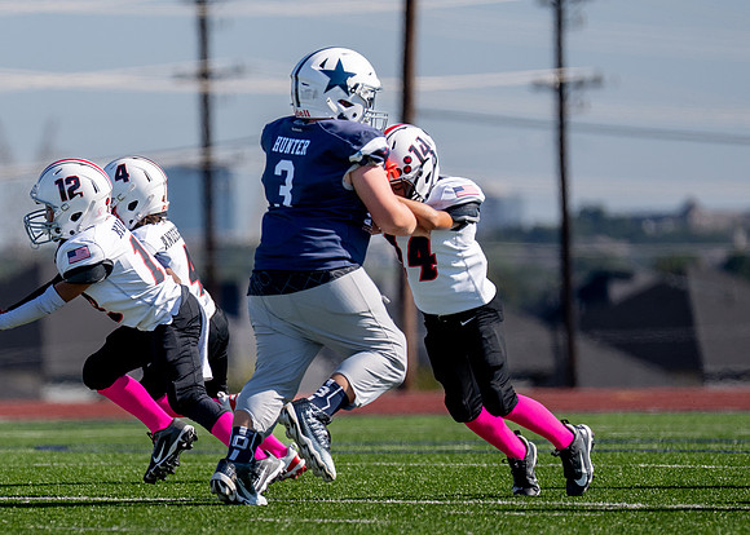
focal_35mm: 425
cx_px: 54
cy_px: 322
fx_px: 9051
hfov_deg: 4.7
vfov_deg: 3.4
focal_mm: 200
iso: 160
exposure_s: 1/4000
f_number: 2.8
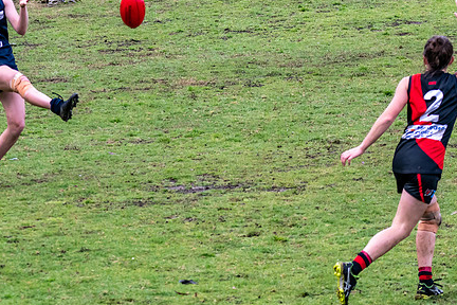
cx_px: 113
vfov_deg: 3.5
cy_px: 88
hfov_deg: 5.3
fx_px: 4938
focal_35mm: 389
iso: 1250
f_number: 7.1
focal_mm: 150
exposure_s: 1/1600
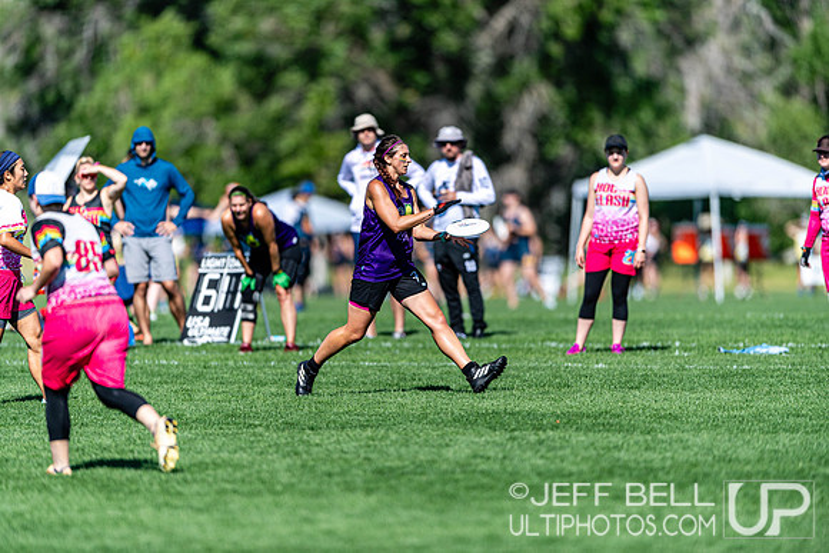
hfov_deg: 5.2
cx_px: 414
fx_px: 9213
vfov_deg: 3.4
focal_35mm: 400
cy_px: 276
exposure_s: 1/2500
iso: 100
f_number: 2.8
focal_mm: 400
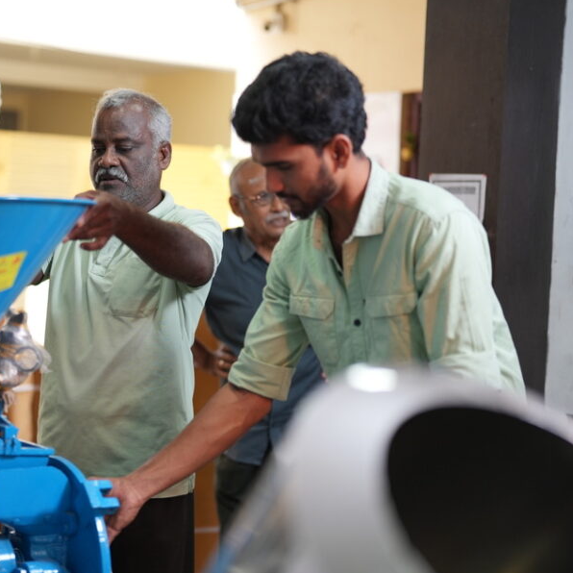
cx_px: 159
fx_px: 1367
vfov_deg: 23.7
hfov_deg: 23.5
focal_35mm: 73
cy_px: 285
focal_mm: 50
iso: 320
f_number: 1.4
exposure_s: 1/500
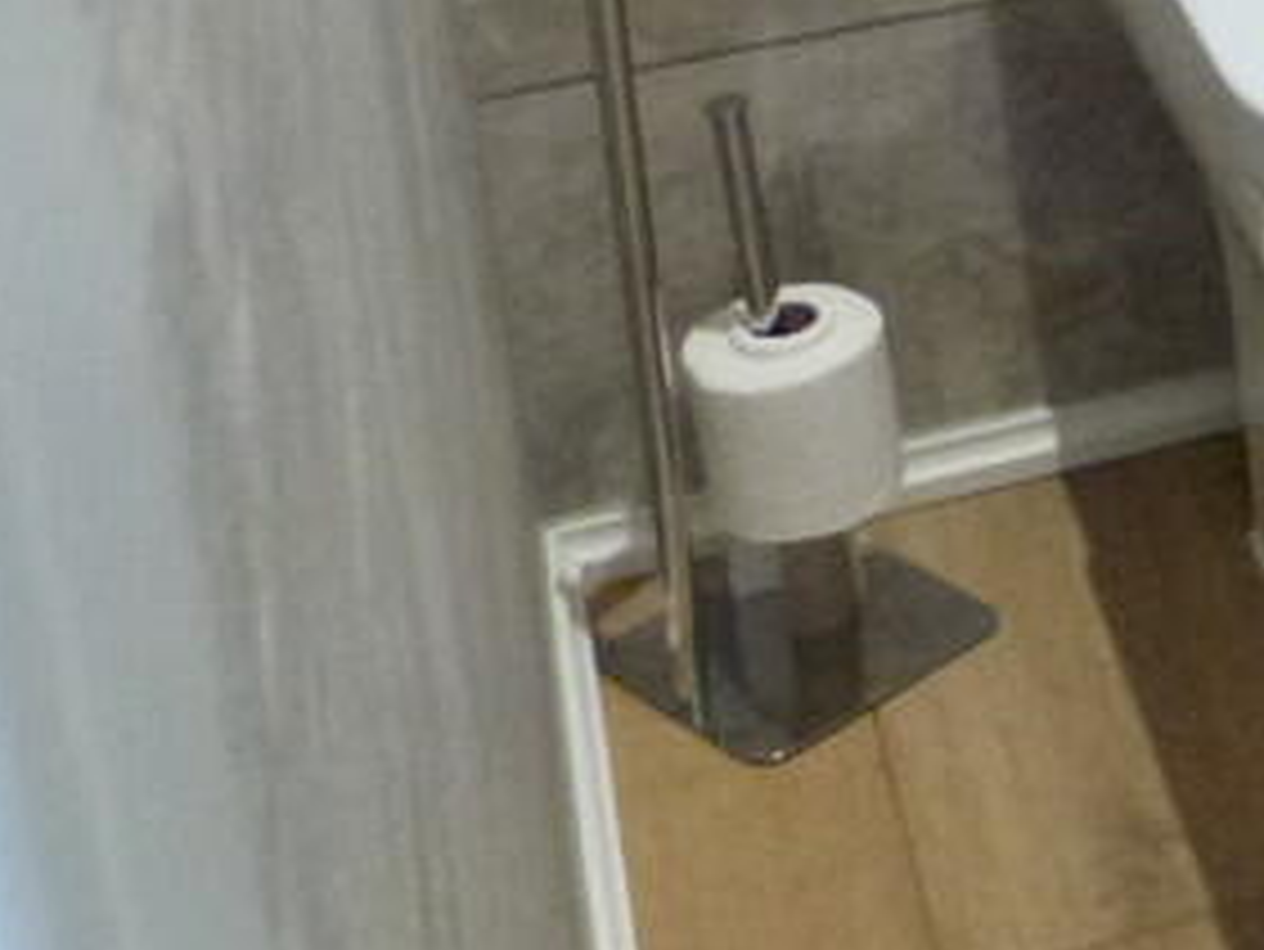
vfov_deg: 15.0
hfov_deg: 18.9
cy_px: -513
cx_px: 1916
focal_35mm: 91
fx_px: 3324
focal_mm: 4.5
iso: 800
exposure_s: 1/50
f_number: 2.8
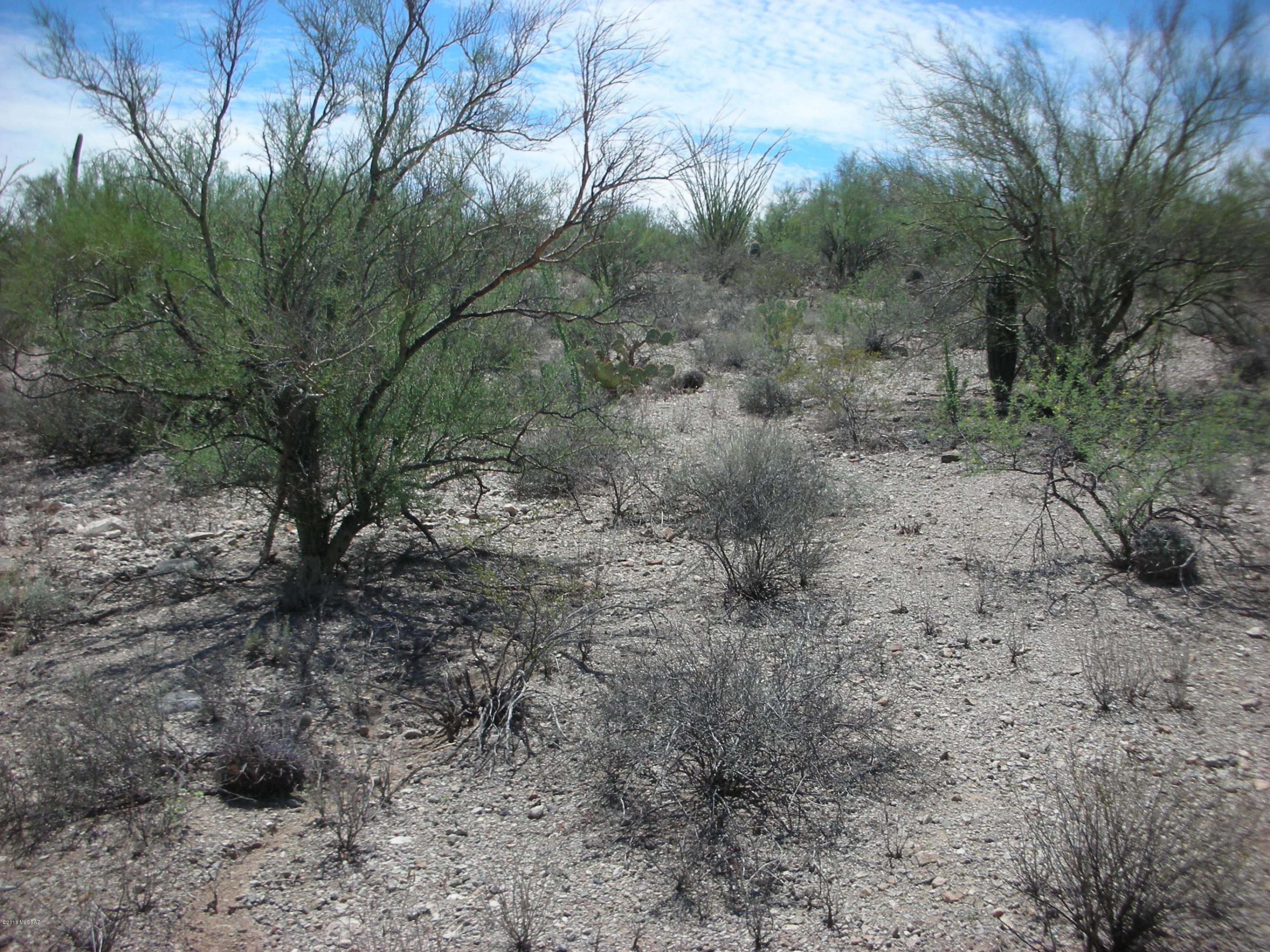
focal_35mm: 35
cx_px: 635
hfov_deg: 52.6
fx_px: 1284
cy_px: 476
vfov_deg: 40.7
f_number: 8.5
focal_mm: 5.8
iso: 50
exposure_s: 1/100
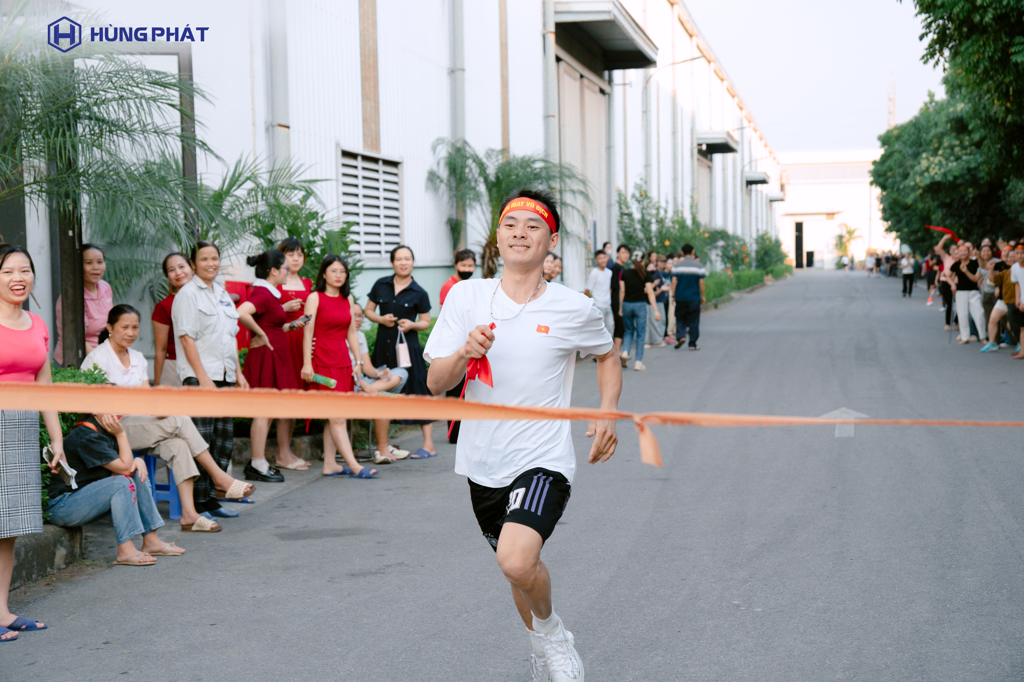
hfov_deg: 29.9
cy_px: 341
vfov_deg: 20.2
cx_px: 512
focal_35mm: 68
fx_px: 1920
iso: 1600
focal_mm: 45
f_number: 3.5
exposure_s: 1/1250
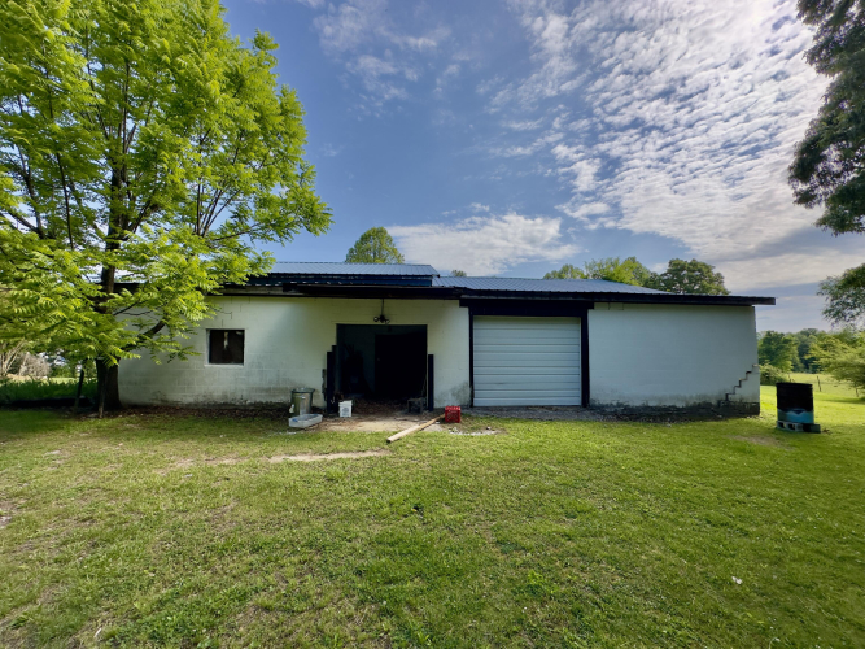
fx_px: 350
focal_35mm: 14
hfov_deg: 102.1
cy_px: 324
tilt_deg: +2.9
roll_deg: +0.1
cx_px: 432
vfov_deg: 85.7
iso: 40
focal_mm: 2.22
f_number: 2.2
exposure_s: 1/1289
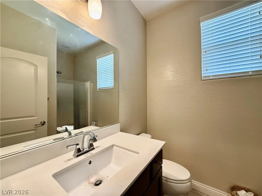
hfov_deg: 102.1
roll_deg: +0.5
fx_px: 106
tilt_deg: +0.9
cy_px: 98
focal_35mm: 14
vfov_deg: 85.7
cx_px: 131
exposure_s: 1/60
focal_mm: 2.22
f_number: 2.2
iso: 200
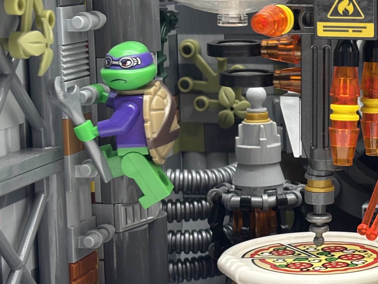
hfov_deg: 16.6
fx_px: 1267
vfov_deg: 12.8
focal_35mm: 116
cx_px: 377
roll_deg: +1.1
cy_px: 152
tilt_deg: -12.1
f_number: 1.6
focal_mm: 5.96
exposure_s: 1/121
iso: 50
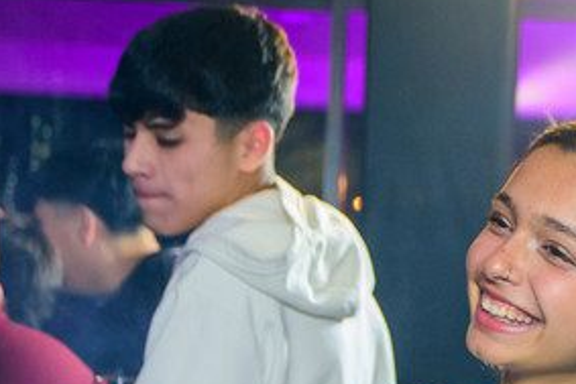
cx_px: 578
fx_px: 2065
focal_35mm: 129
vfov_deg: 10.6
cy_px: 294
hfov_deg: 15.6
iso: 2500
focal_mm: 38
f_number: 3.5
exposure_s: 1/60
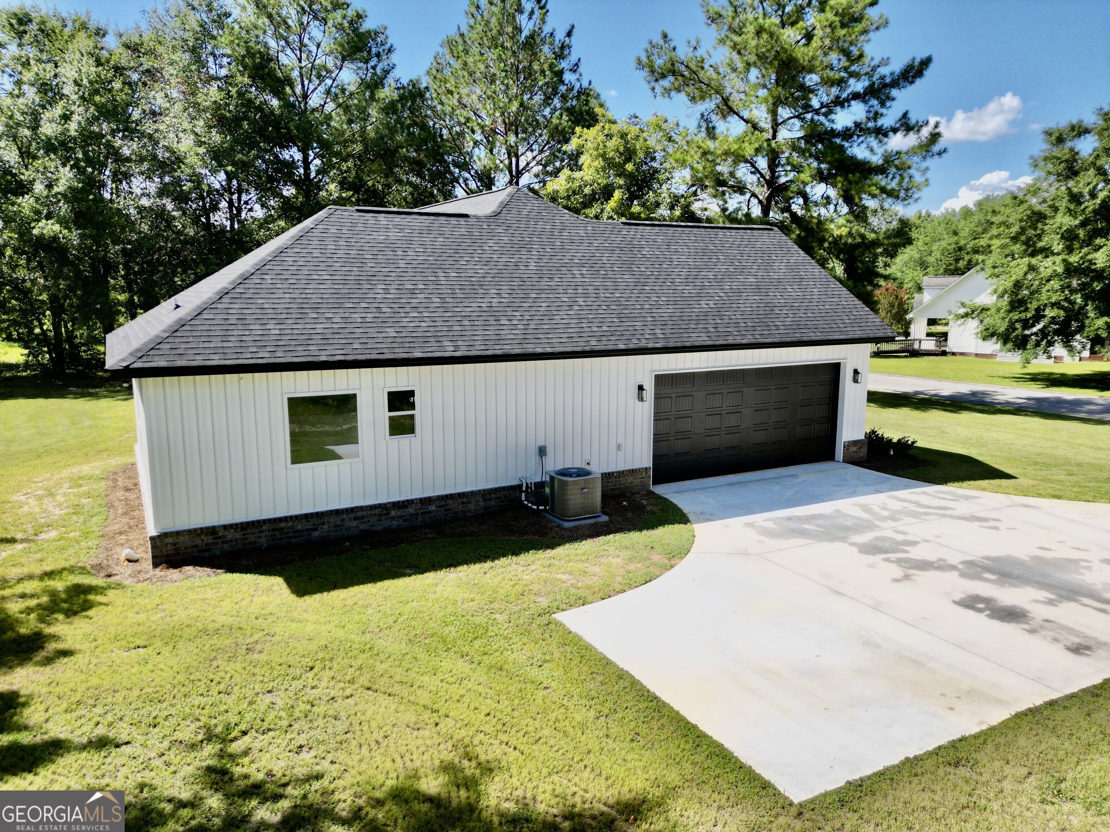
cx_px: 555
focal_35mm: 24
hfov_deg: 71.6
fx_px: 770
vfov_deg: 56.8
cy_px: 416
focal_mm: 6.72
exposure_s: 1/2500
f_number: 1.7
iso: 100
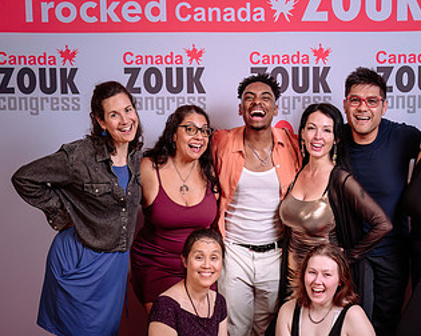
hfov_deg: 25.6
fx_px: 922
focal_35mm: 74
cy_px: 245
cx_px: 273
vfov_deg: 20.6
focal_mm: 41
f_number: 5.6
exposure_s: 1/160
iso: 100
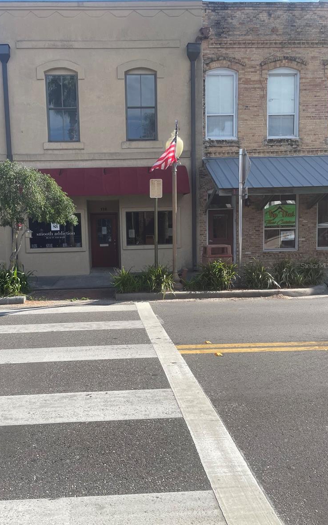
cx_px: 132
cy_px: 265
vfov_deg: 66.5
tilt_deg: -4.8
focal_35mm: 28
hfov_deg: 44.3
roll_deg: +2.0
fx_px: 401
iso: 50
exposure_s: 1/3205
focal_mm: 4.2
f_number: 1.6
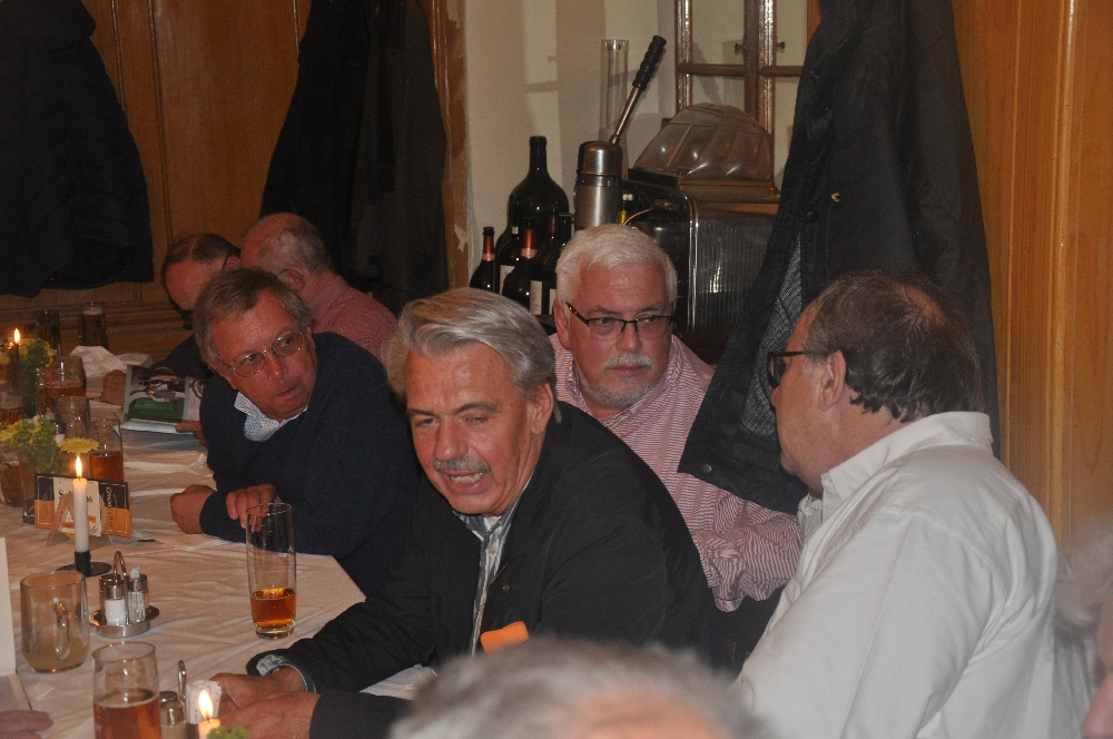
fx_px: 1945
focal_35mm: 63
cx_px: 556
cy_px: 370
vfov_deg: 21.5
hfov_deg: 31.9
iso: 800
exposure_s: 1/60
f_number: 4.8
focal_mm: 42
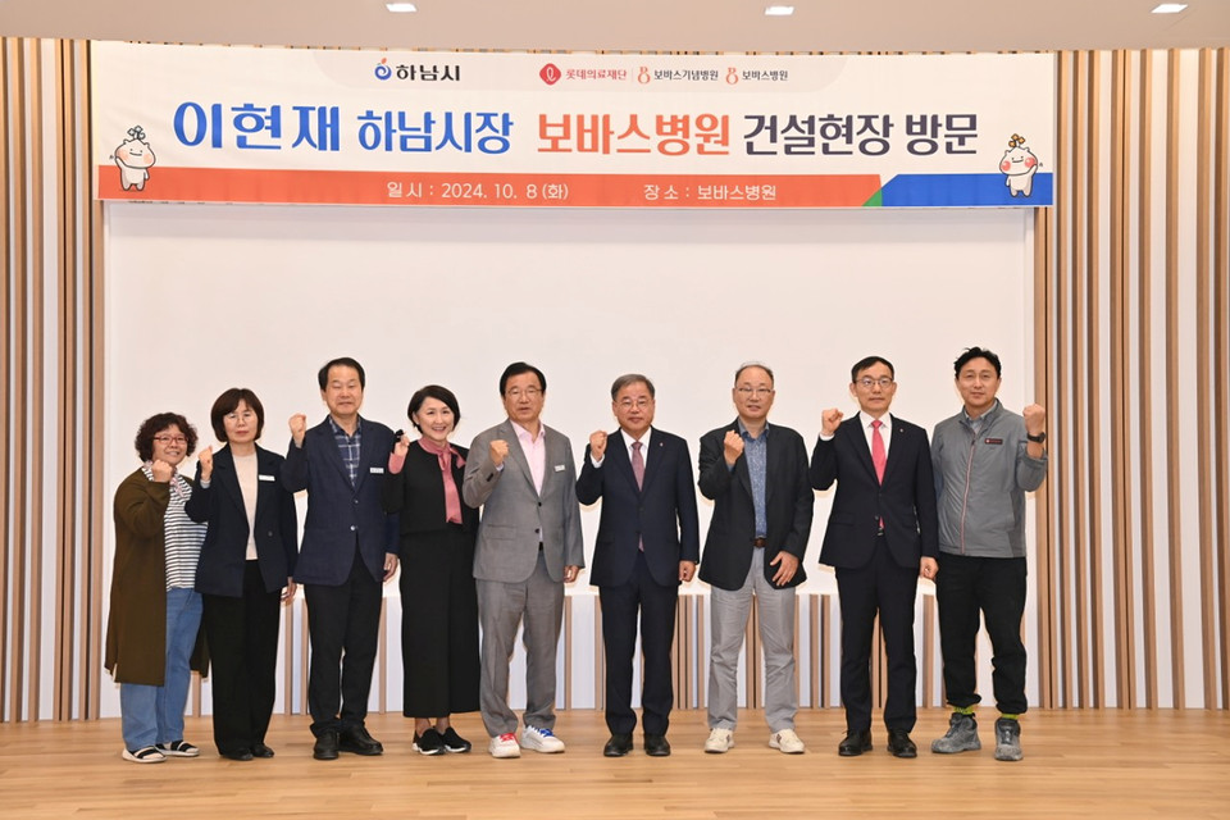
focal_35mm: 55
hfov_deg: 36.2
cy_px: 410
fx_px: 1879
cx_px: 615
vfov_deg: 24.6
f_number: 4.5
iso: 800
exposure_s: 1/100
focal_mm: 55
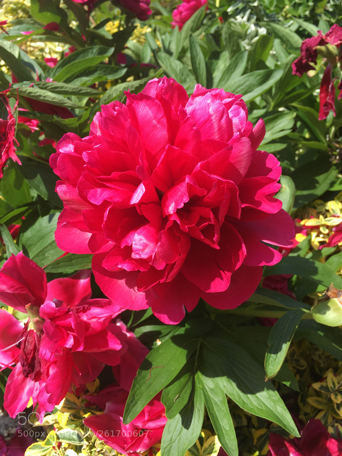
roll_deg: -0.9
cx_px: 171
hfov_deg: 48.2
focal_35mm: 29
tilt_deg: -30.3
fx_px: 382
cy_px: 228
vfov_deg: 61.7
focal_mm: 4.15
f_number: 2.2
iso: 25
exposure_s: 1/591
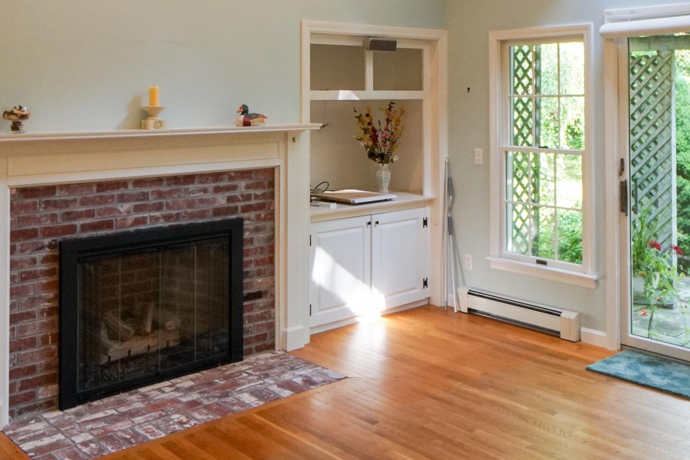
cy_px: 93
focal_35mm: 40
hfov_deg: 48.4
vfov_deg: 32.5
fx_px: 767
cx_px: 376
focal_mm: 12
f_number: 4
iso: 800
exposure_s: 1/160
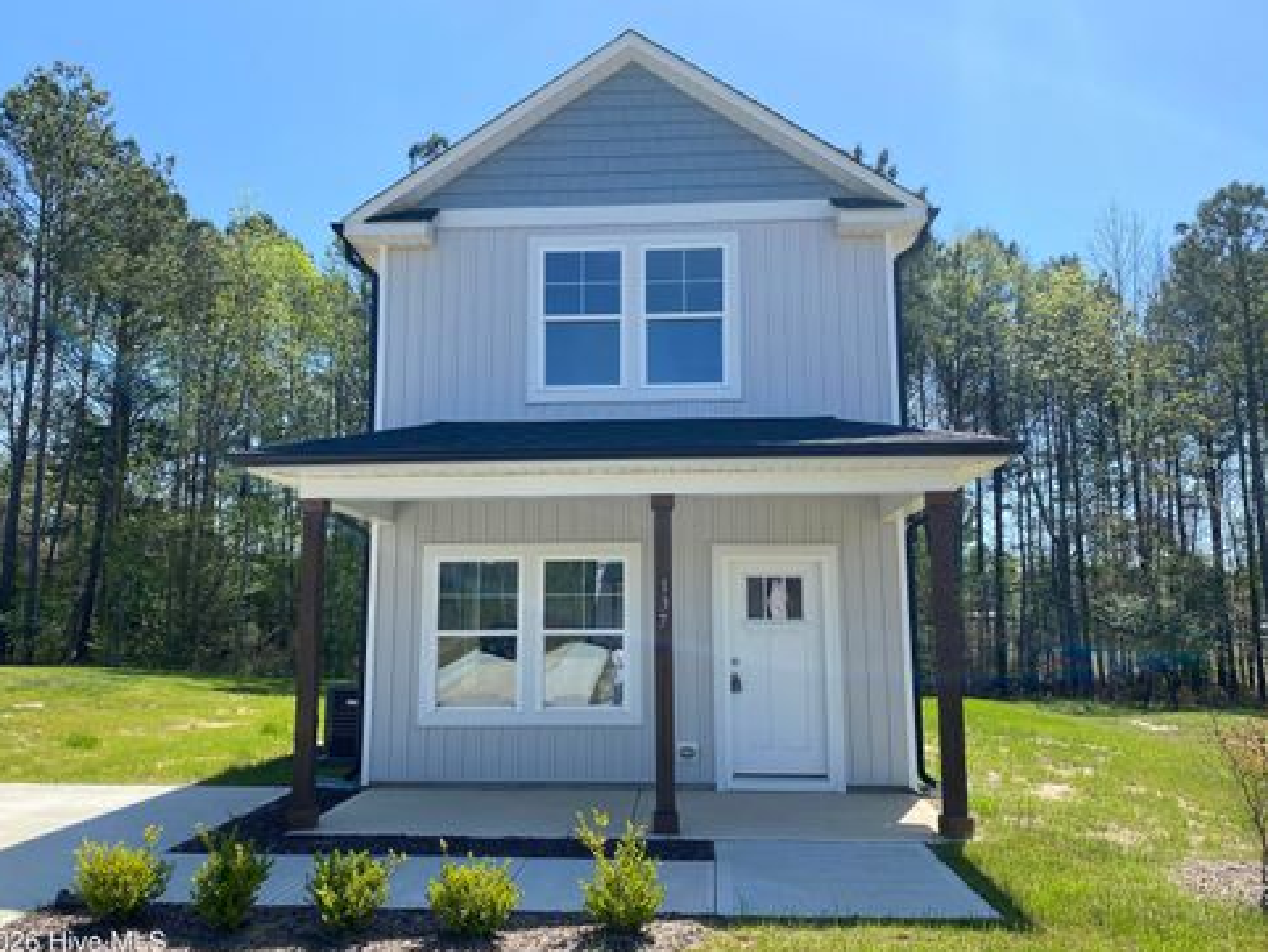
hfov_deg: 65.3
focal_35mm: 27
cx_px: 614
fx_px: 989
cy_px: 492
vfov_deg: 51.4
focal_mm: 4.25
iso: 32
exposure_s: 1/2268
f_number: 1.8
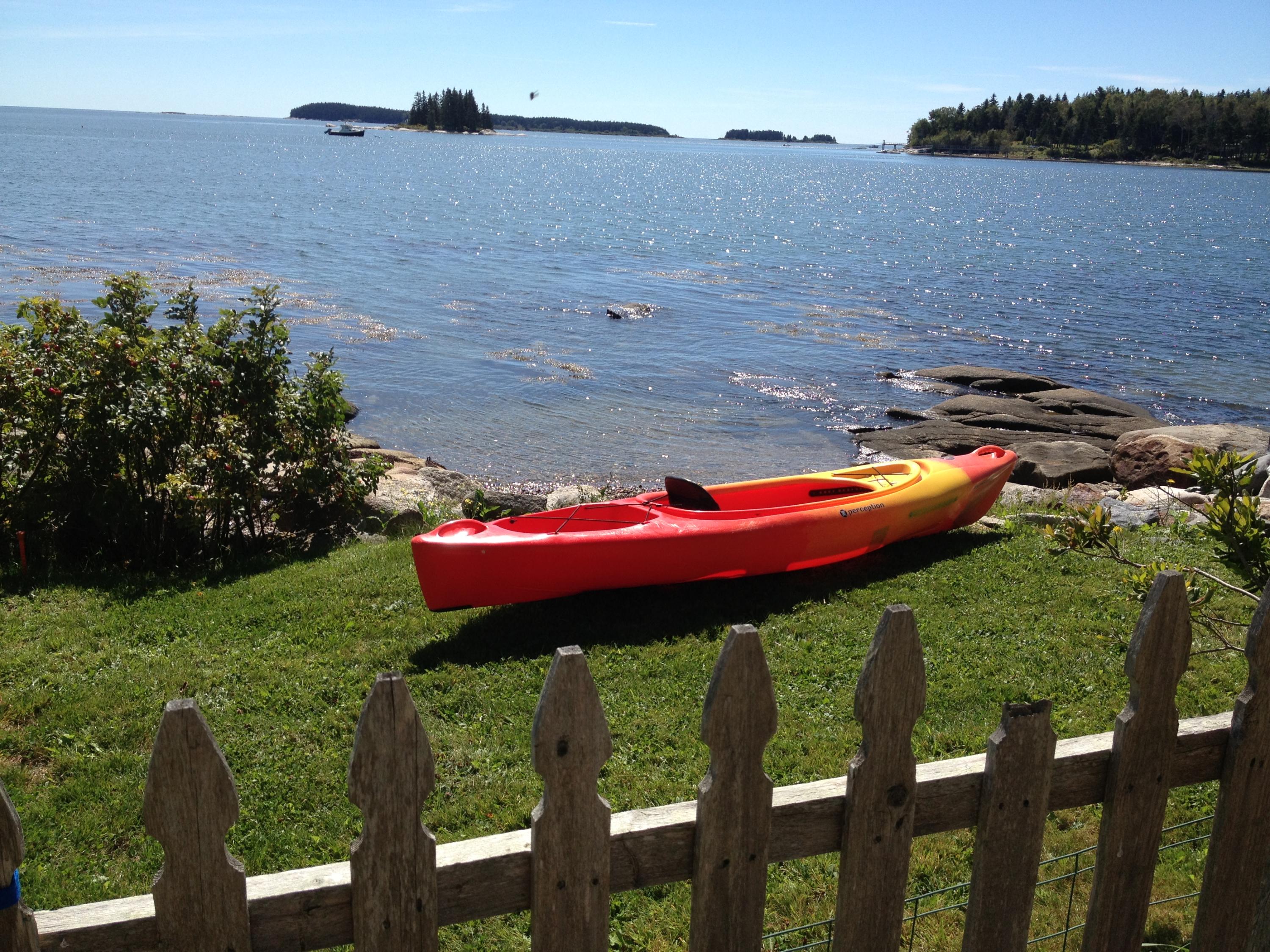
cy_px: 476
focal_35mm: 35
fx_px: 1284
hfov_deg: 52.6
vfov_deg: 40.7
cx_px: 635
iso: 50
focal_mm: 4.28
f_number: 2.4
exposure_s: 1/1727
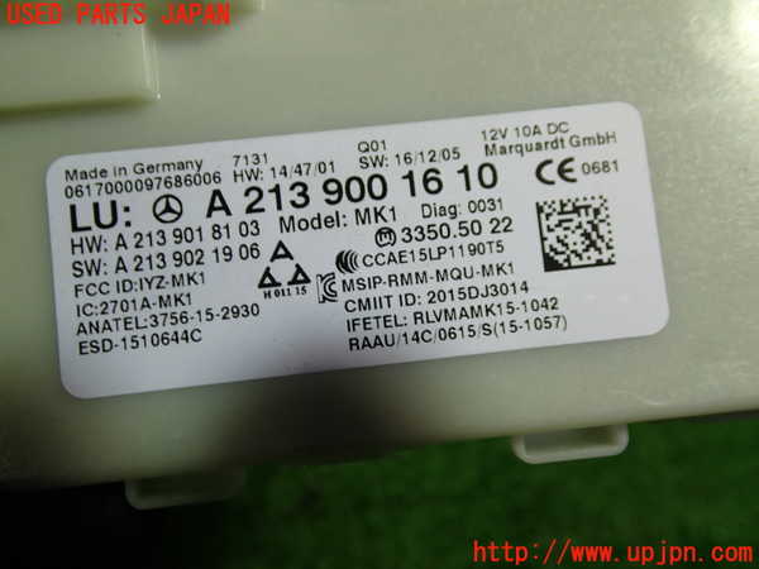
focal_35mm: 36
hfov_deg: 51.4
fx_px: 789
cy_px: 284
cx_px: 380
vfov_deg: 39.7
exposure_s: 1/80
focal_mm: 6.37
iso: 160
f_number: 2.5
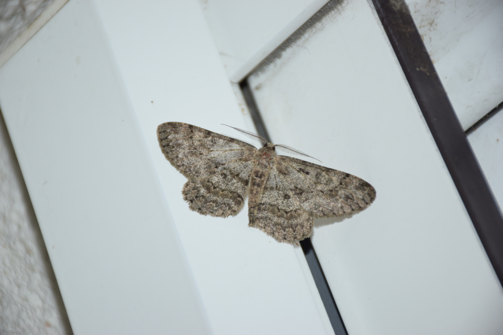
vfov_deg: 6.5
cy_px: 168
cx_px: 252
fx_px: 2934
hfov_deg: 9.8
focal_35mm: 210
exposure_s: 1/60
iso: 400
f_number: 5.6
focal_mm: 140
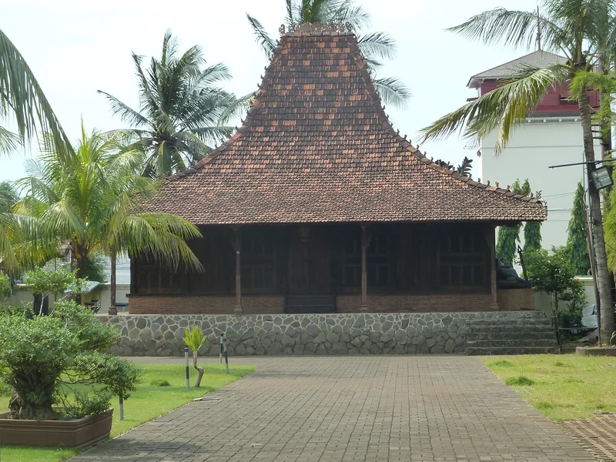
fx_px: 1388
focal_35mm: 78
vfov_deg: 18.9
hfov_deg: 25.0
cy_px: 231
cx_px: 308
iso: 125
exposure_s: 1/400
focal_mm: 12.8
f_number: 4.2
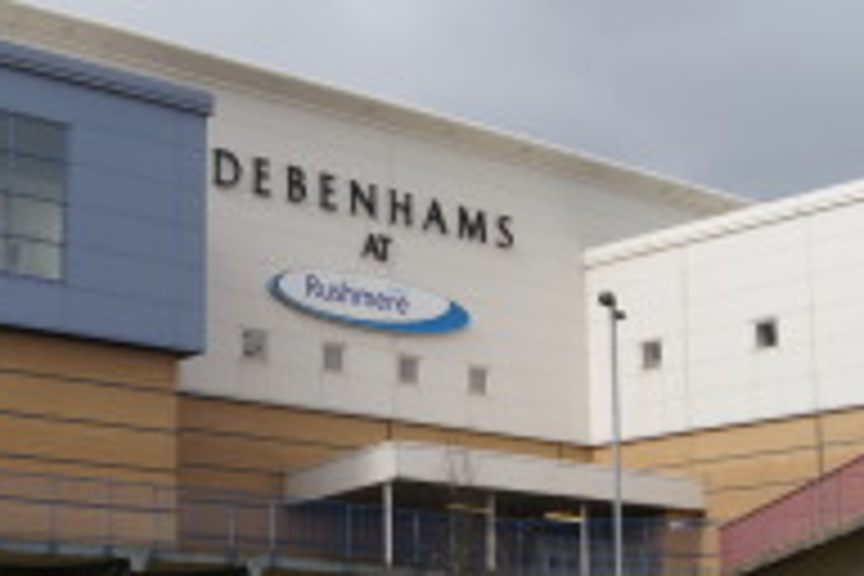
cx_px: 225
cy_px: 443
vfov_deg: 18.8
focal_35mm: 72
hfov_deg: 27.7
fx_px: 1728
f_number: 10
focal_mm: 18
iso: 200
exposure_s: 1/320
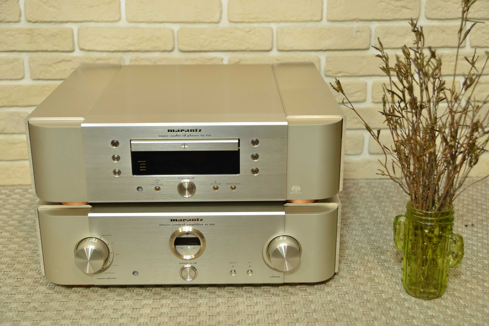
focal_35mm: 50
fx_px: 679
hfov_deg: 39.6
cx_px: 244
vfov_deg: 27.0
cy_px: 163
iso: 100
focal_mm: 50
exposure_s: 1/40
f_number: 4
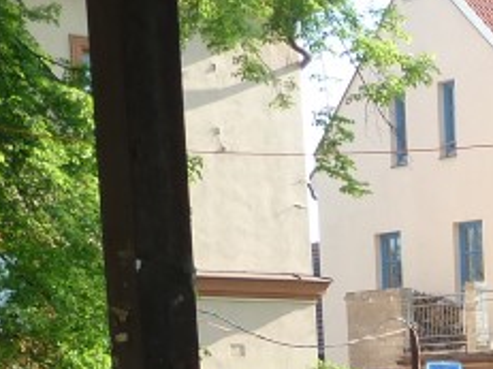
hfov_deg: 16.6
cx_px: 670
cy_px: 768
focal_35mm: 111
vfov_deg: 11.8
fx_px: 1580
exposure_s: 1/100
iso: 80
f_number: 4
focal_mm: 4.1
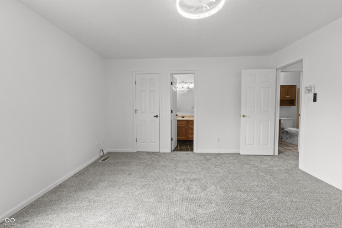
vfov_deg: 77.3
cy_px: 114
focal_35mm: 15
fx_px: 142
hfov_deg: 100.4
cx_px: 171
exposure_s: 1/13
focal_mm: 10
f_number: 9
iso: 250
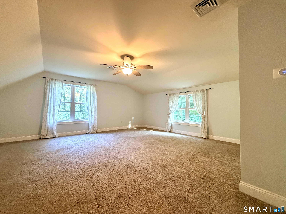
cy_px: 107
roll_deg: -0.7
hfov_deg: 102.1
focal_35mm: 14
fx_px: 116
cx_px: 143
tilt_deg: +2.2
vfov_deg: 85.7
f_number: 2.2
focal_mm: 2.22
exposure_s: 1/60
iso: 640
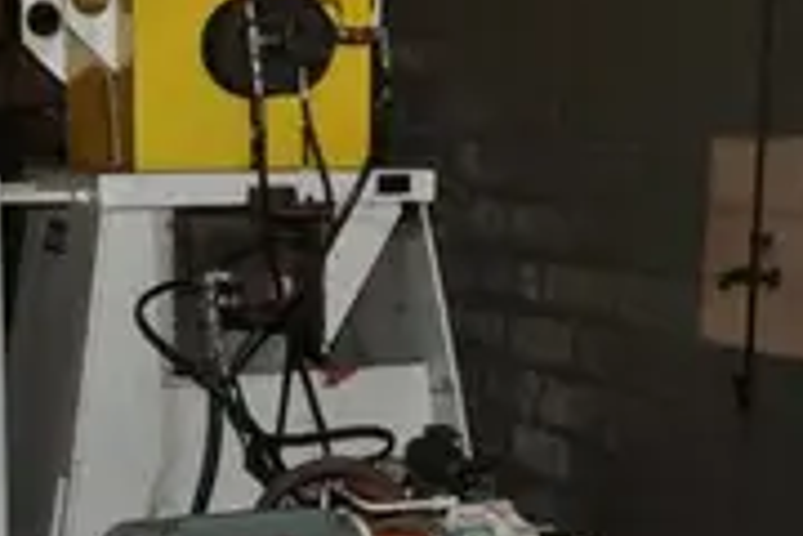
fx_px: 1338
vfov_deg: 22.3
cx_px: 214
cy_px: 447
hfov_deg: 32.8
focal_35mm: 60
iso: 800
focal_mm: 18
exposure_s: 1/60
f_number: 3.5
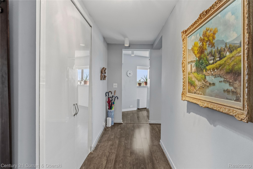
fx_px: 141
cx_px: 126
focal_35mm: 20
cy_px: 84
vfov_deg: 61.9
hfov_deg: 84.0
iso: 500
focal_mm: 13
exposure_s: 2
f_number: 8
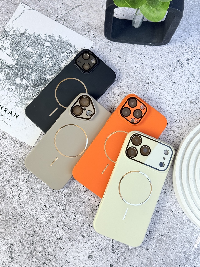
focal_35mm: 48
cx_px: 100
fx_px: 370
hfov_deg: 30.3
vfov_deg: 39.7
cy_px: 134
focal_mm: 6.76
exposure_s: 1/855
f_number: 1.78
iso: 80
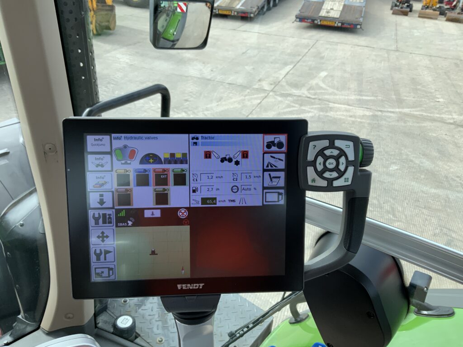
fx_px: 388
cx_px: 232
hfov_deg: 61.7
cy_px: 174
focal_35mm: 29
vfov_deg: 48.2
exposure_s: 1/524
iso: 16
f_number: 1.8
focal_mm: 3
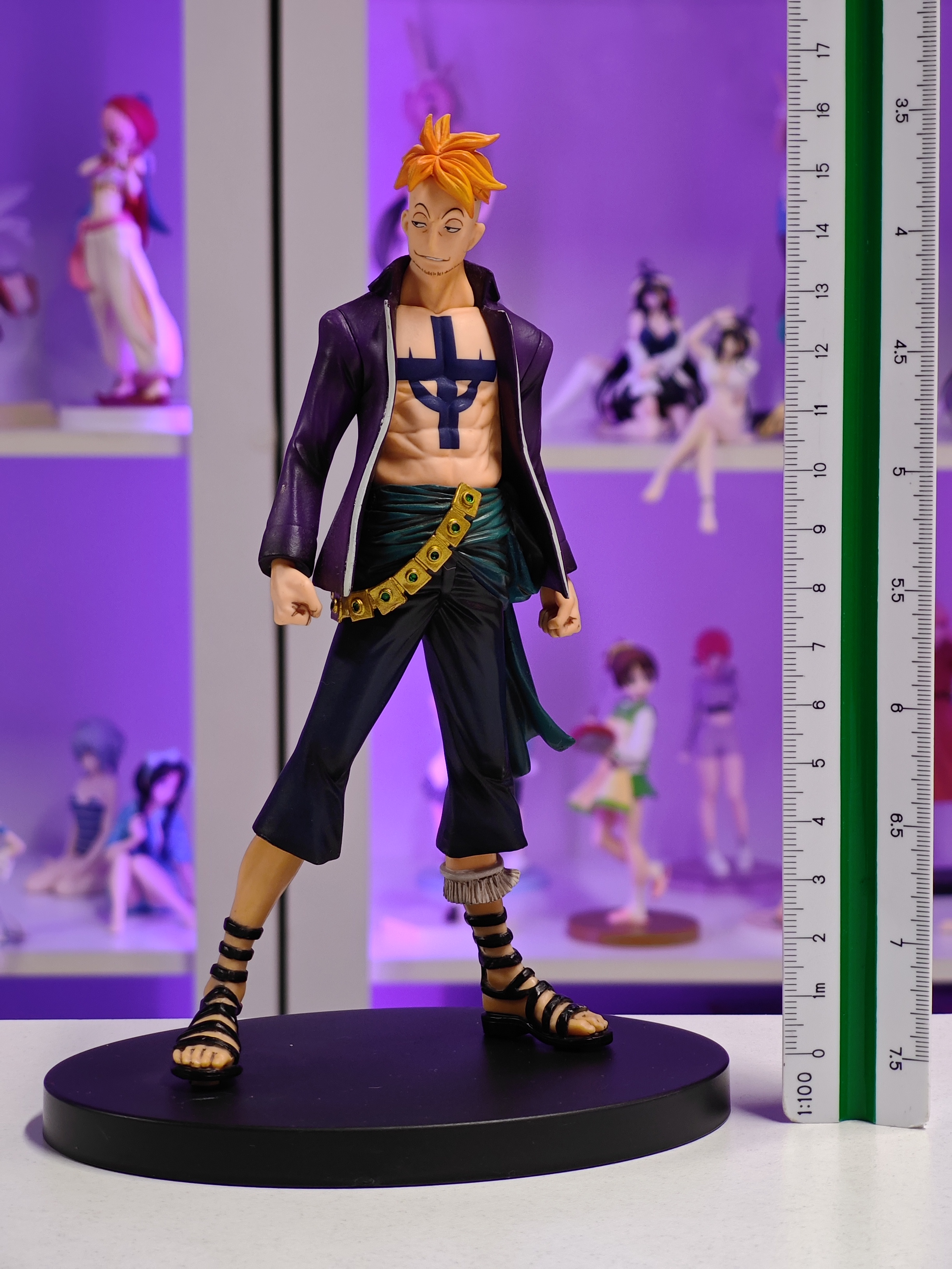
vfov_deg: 24.4
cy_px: 634
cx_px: 476
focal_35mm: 80
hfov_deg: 18.4
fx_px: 2934
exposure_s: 1/19.2
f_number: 2.4
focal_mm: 7.48
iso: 400
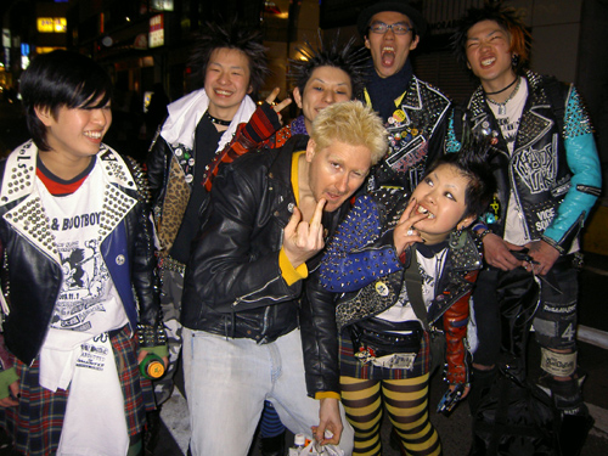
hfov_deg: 54.0
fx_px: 597
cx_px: 304
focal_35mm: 34
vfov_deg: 41.8
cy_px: 228
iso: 100
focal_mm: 5.6
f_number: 2.8
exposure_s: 1/60
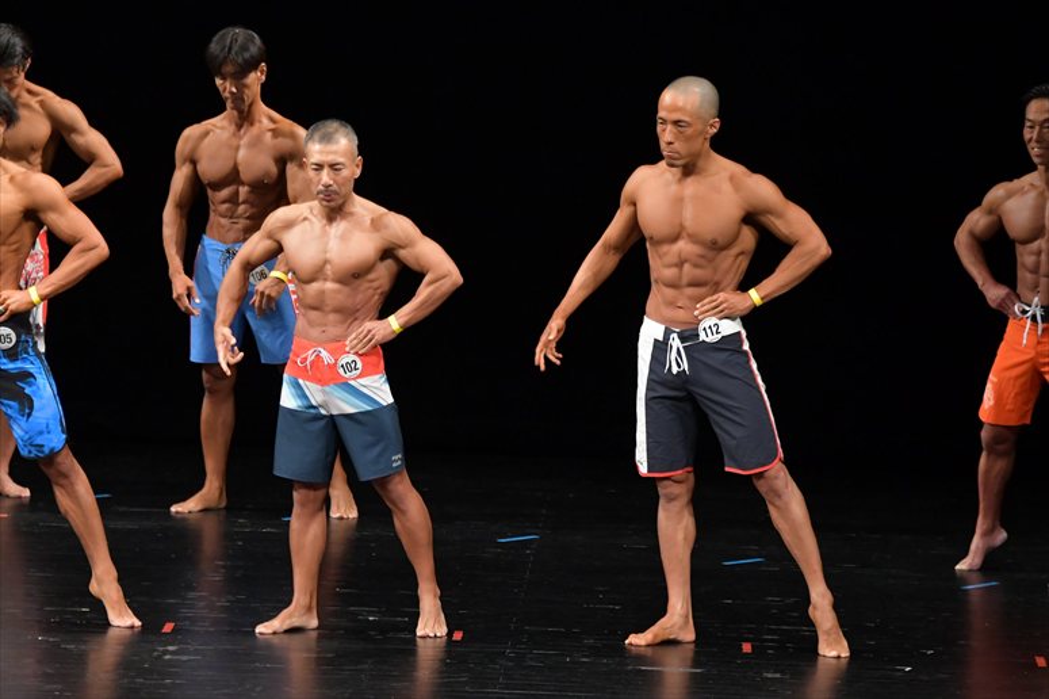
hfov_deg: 8.1
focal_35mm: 255
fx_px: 7427
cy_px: 350
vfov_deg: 5.4
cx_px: 524
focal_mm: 170
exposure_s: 1/400
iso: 3200
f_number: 5.6
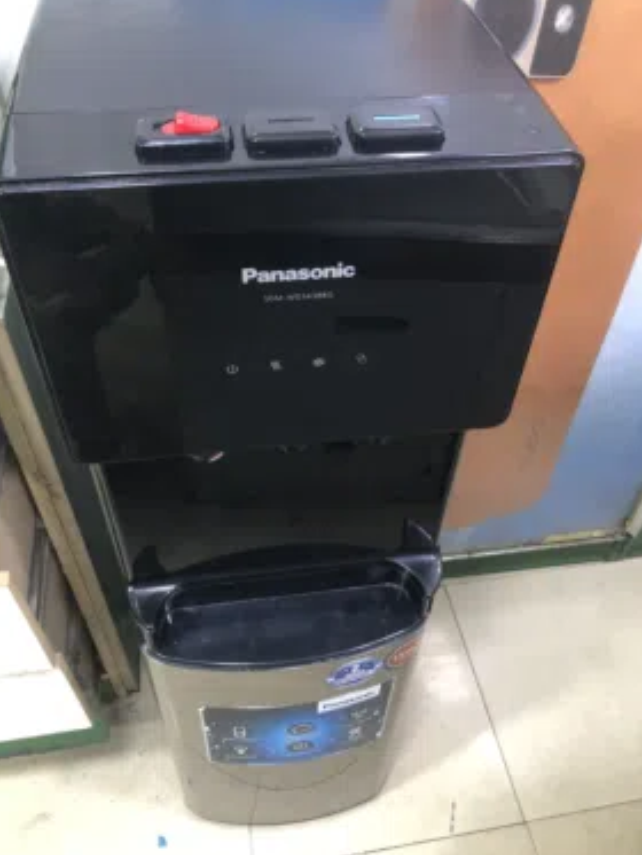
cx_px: 316
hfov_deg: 46.8
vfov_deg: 59.9
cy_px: 426
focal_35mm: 30
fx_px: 741
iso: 100
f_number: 1.8
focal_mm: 3.99
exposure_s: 1/15
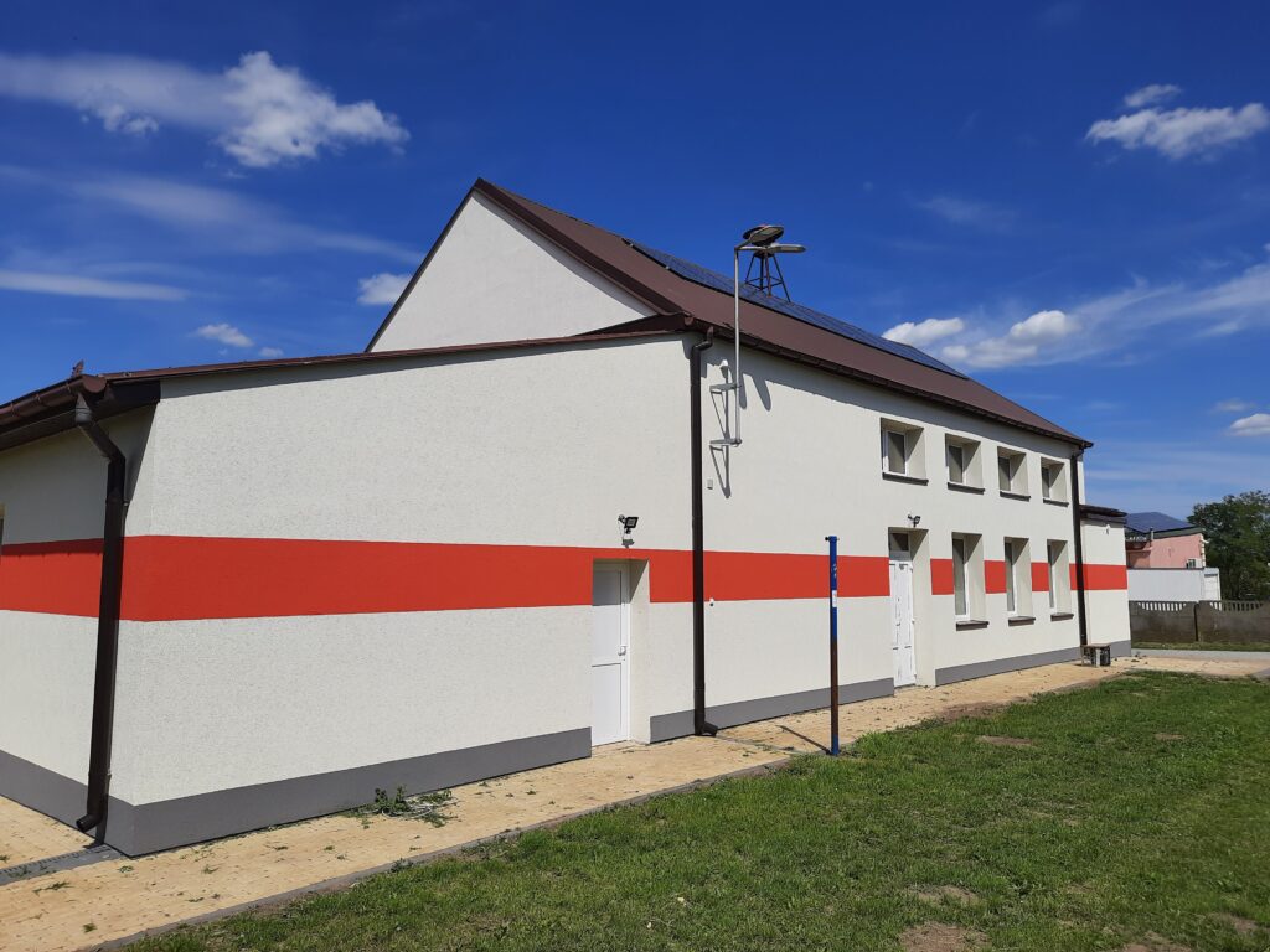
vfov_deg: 54.9
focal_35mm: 25
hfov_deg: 69.4
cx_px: 635
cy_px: 476
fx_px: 917
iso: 20
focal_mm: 4.6
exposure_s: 1/1976
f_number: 2
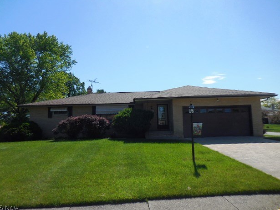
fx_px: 210
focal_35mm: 26
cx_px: 135
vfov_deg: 53.1
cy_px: 104
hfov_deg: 67.2
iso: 125
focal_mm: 4.5
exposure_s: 1/640
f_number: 6.6
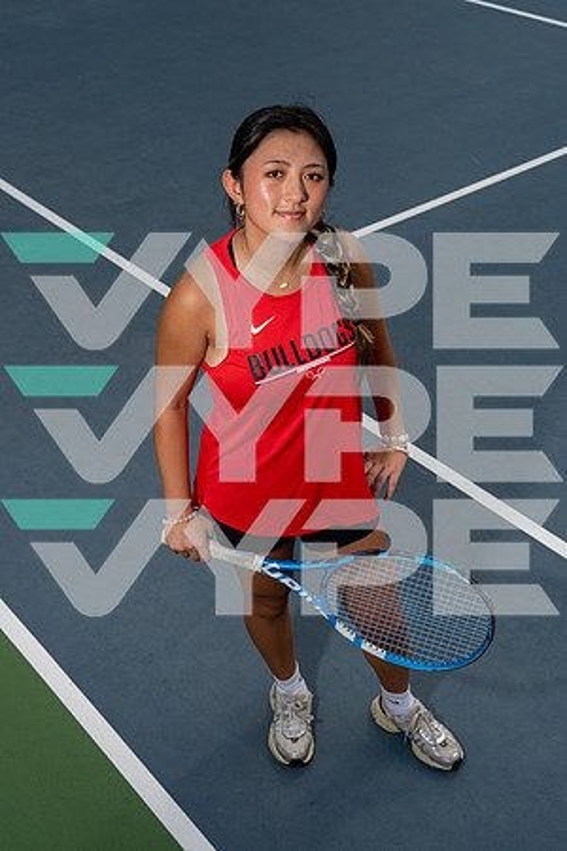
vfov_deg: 44.5
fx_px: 1039
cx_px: 284
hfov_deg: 30.5
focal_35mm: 44
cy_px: 426
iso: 100
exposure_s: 1/250
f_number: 8
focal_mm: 44
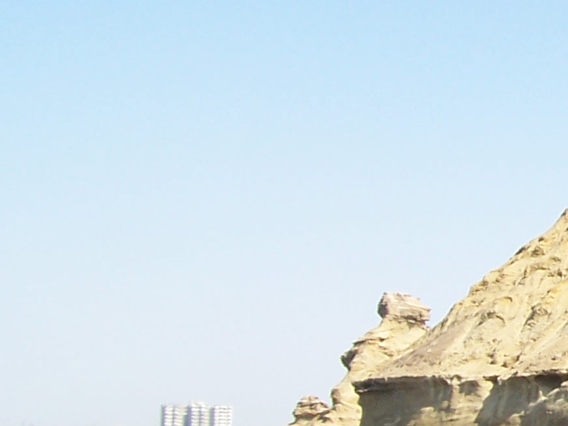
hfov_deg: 16.4
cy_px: 266
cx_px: 786
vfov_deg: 13.2
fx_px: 1838
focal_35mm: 112
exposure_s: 1/500
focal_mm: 6.3
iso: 80
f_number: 4
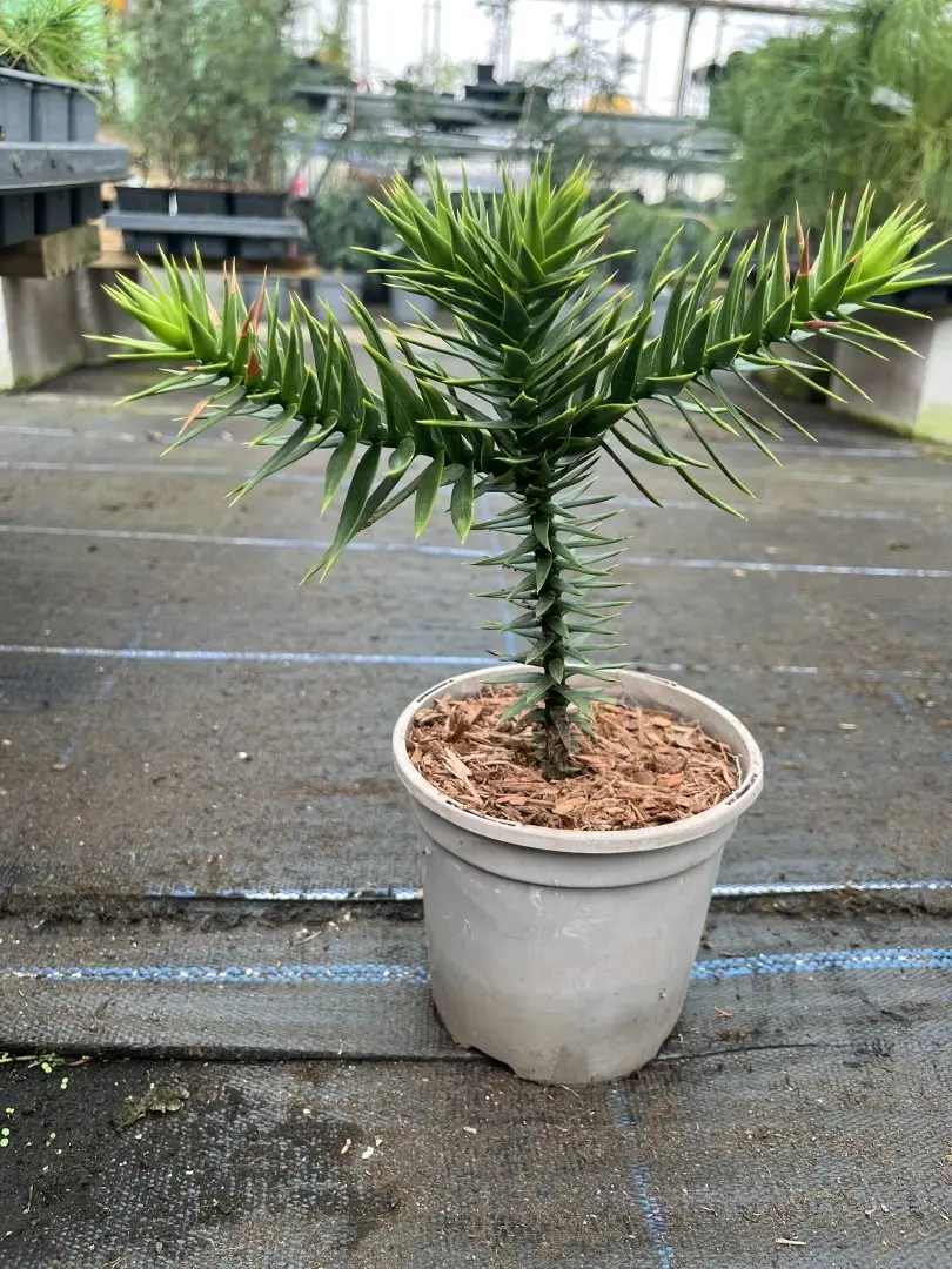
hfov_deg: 53.1
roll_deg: -4.9
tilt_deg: -20.8
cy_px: 634
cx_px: 476
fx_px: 953
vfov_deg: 67.3
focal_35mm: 26
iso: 40
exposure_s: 1/172
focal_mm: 5.1
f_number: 1.6
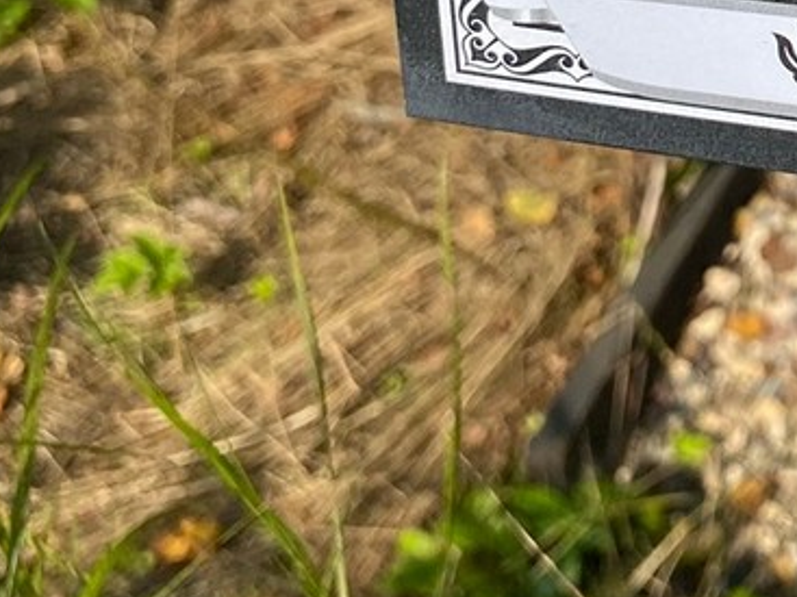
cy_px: -360
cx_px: 1155
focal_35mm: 102
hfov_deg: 17.5
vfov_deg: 13.5
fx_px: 2348
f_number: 1.8
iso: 32
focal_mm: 4.25
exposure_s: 1/3401
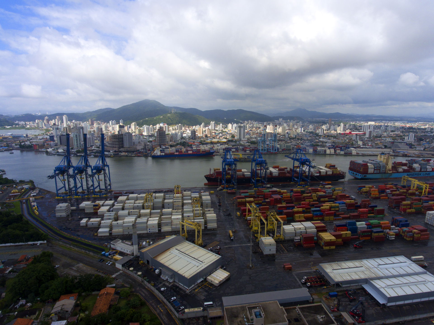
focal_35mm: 20
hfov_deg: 81.8
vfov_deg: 65.9
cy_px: 162
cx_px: 217
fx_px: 251
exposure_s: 1/1500
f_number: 2.8
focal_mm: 3.61
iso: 100
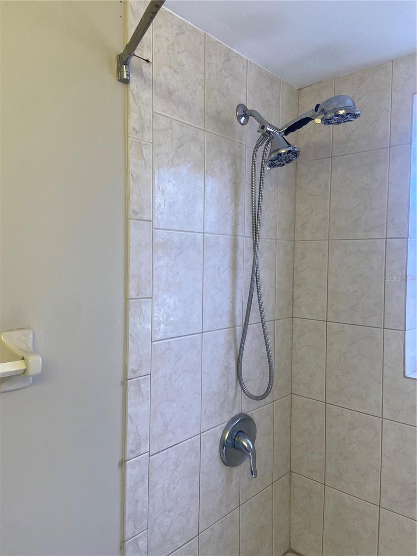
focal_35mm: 26
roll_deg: -1.5
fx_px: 418
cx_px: 208
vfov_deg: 67.3
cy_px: 278
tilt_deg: -1.2
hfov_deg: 53.1
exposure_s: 1/120
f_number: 1.8
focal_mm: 4.25
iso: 100
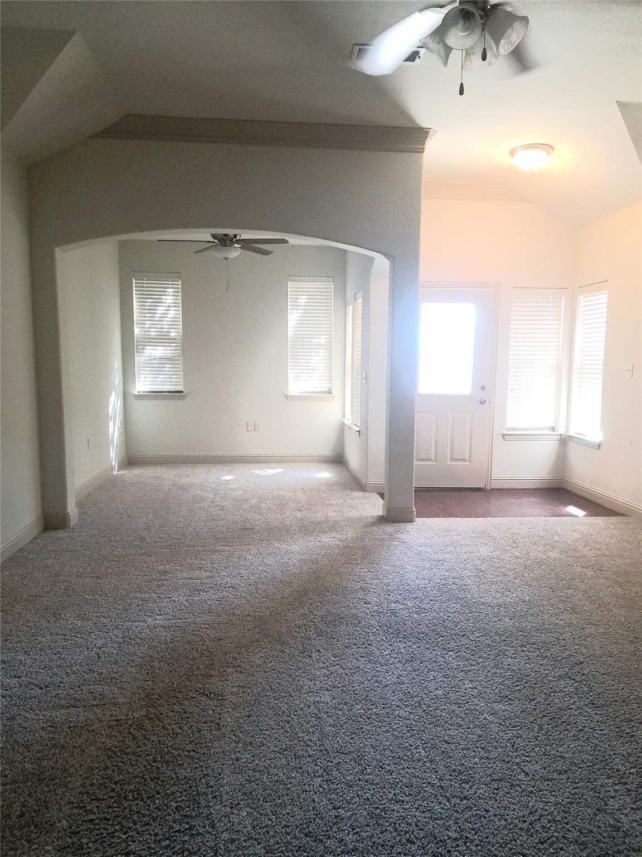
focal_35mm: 24
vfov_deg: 71.6
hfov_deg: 56.8
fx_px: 593
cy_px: 428
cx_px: 321
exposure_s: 1/60.2
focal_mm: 5.23
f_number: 1.8
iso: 1000
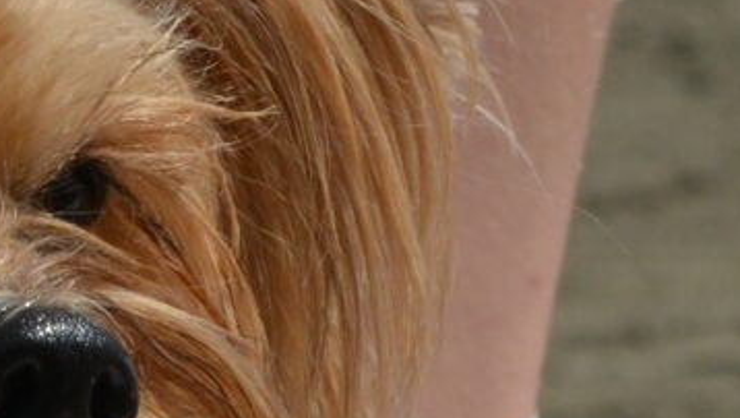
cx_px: 72
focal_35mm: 524
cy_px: 717
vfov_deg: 2.3
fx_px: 10290
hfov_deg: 4.1
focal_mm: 70
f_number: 18
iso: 800
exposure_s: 1/1250
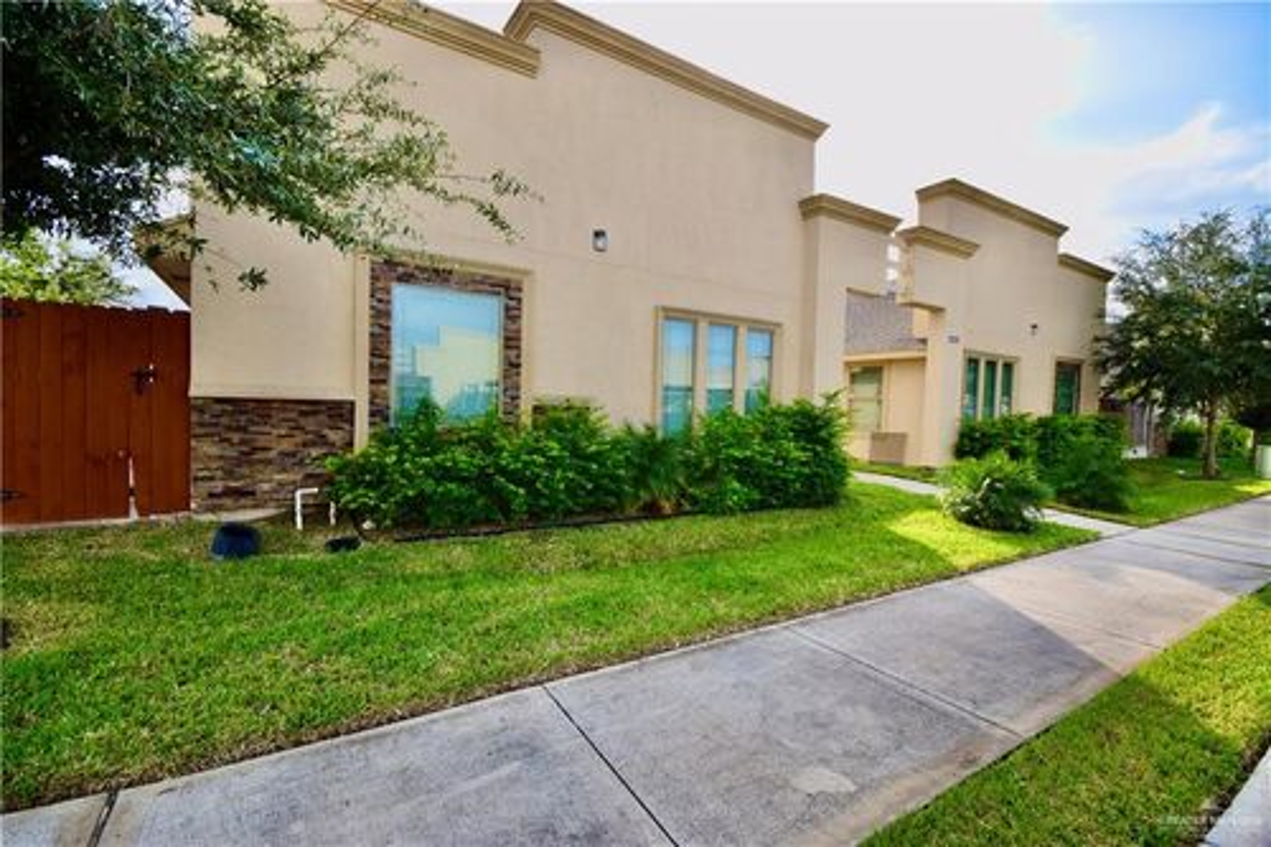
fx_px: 529
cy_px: 424
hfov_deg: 100.4
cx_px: 636
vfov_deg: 77.3
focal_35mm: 15
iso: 200
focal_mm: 10
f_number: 8
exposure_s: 1/250
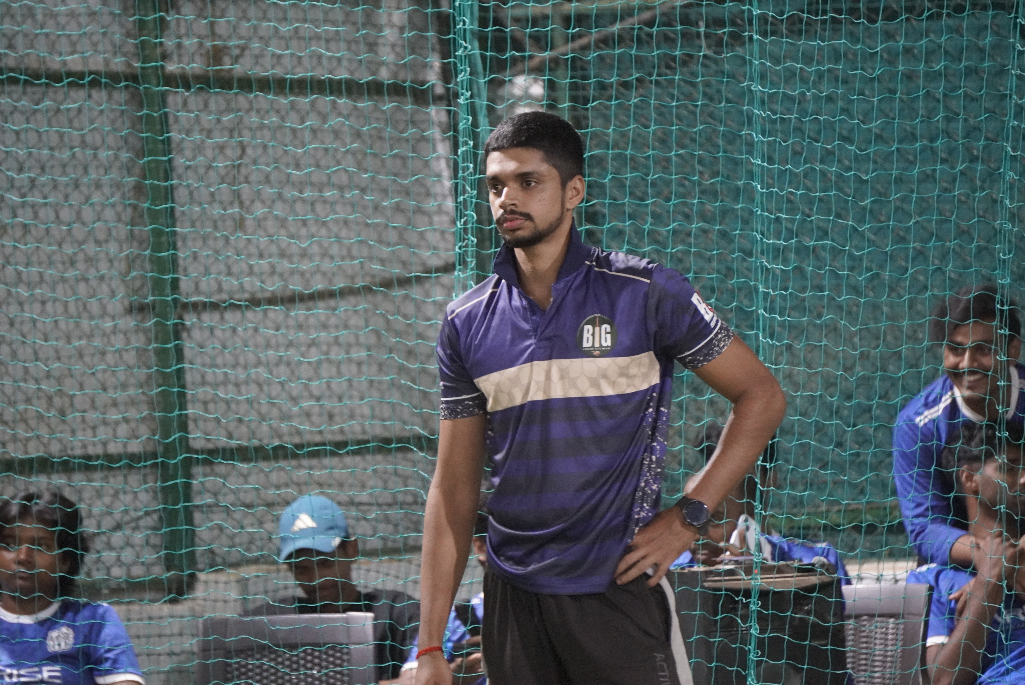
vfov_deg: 4.6
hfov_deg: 6.9
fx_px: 8461
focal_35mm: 297
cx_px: 512
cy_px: 342
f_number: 5.6
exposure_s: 1/60
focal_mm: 198
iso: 6400
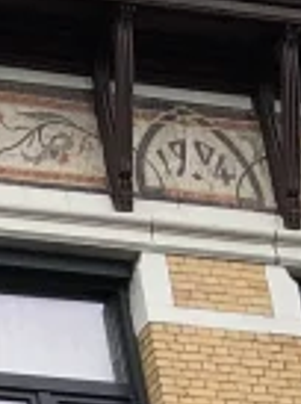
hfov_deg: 5.6
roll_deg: +4.7
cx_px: -602
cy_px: 1056
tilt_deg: +22.2
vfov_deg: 7.4
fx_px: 2866
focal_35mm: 246
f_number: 1.8
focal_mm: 4
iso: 20
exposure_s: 1/813
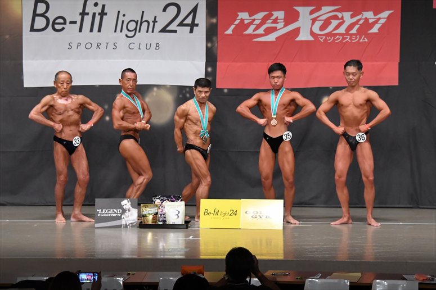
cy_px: 145
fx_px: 1779
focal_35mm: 147
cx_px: 218
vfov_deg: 9.3
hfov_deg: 14.0
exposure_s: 1/400
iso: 5000
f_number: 5.6
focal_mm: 98
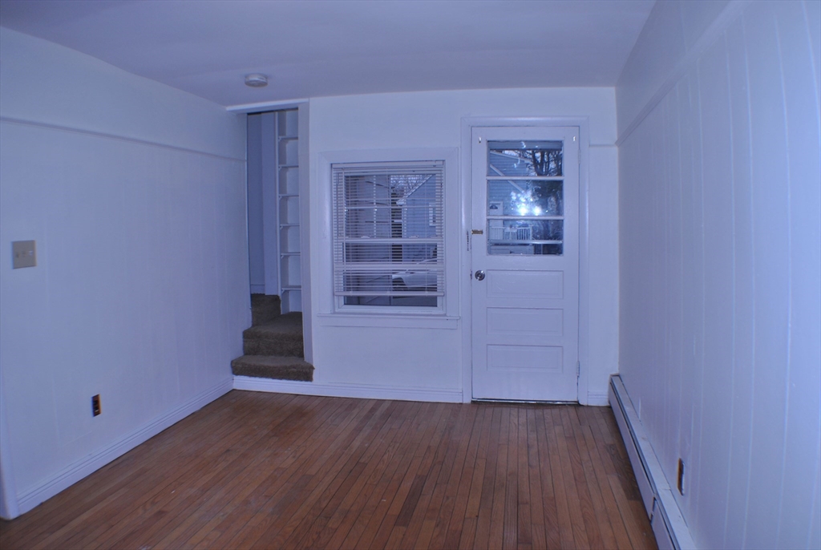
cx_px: 410
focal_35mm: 36
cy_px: 275
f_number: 4
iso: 100
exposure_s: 1/100
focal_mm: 24
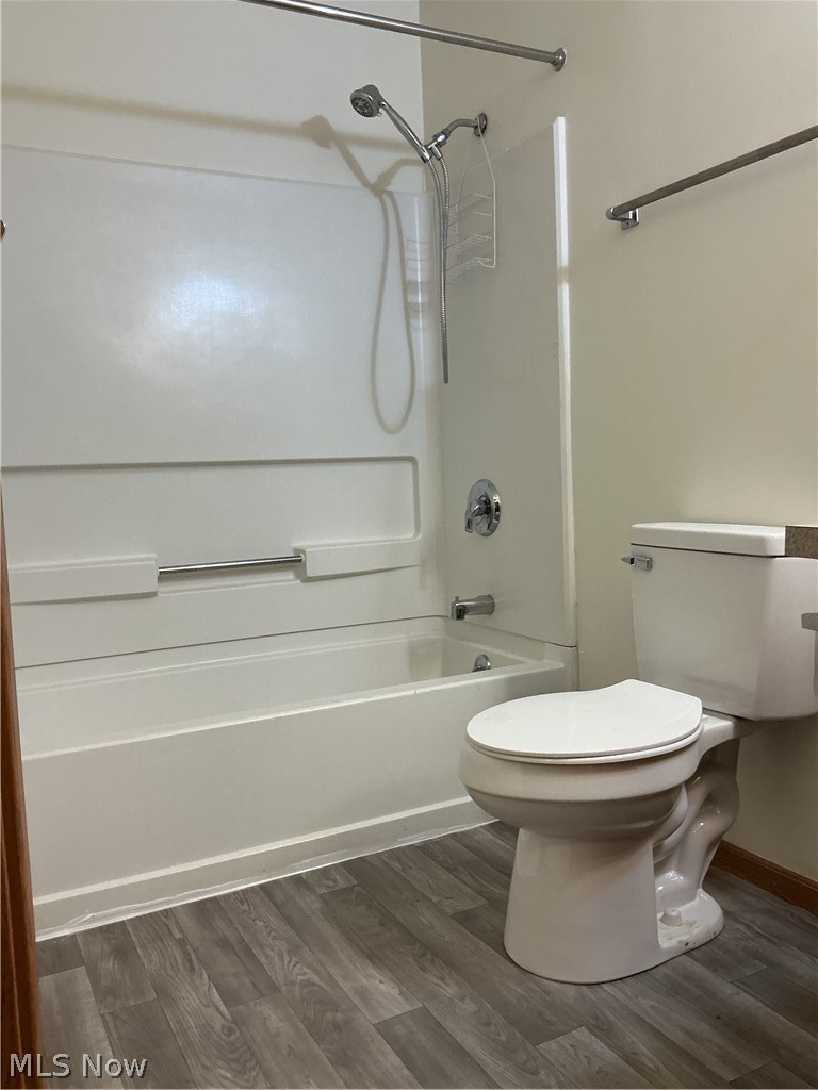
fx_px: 914
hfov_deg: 48.2
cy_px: 545
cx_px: 409
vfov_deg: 61.7
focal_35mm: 29
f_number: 1.8
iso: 80
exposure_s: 1/60
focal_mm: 3
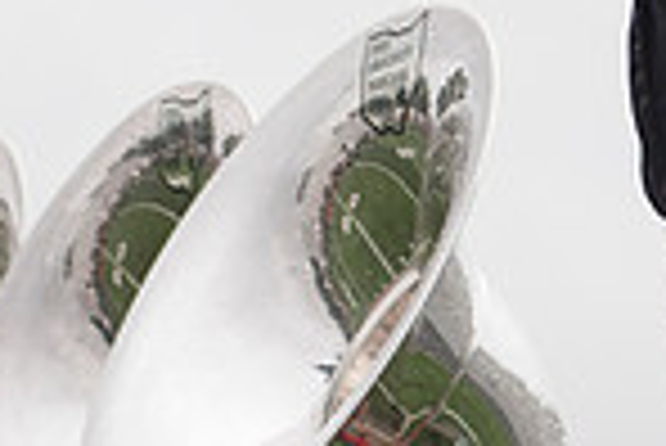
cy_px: -376
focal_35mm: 275
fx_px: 5092
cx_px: 522
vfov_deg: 4.9
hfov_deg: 7.5
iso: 400
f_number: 4
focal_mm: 70
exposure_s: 1/1600
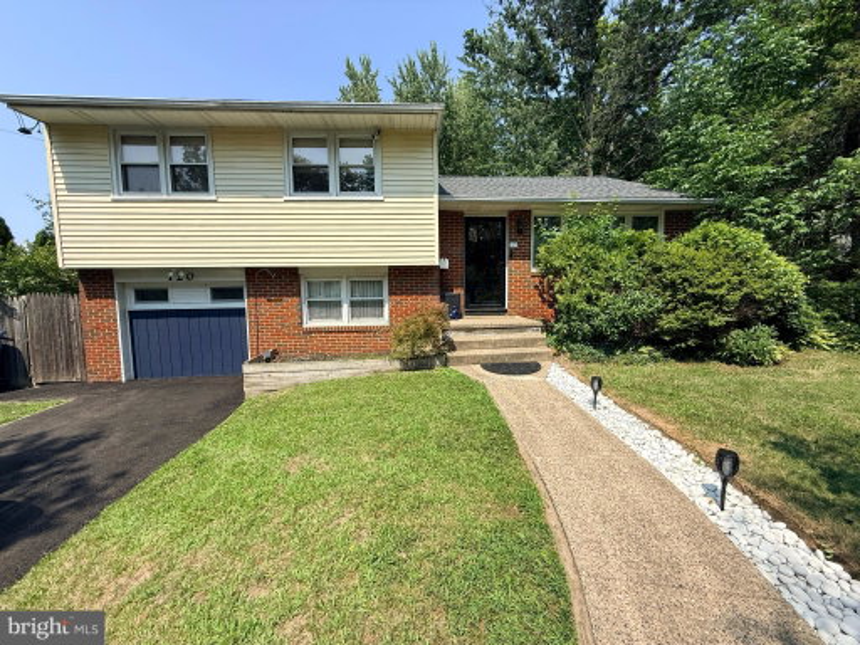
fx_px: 348
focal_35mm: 14
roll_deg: +0.6
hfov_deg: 102.1
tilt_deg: -4.6
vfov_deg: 85.7
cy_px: 322
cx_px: 430
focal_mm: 2.22
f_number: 2.2
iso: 50
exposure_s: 1/2024
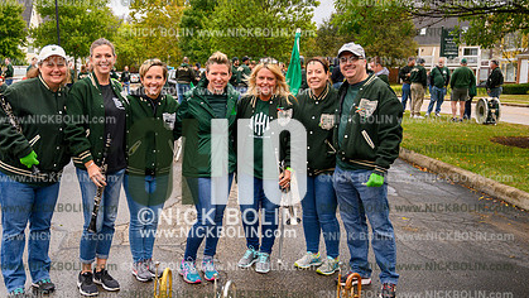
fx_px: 589
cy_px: 178
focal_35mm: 42
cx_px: 217
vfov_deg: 28.3
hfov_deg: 48.1
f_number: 4
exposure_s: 1/640
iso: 1250
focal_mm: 29
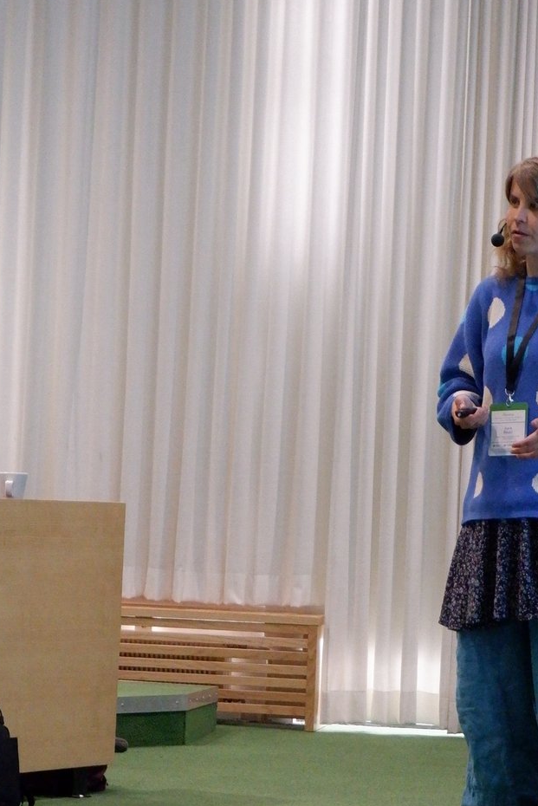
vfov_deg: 14.4
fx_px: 3179
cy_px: 400
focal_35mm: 142
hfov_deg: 9.7
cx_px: 276
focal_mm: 44.5
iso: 6400
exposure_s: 1/180
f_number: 5.6
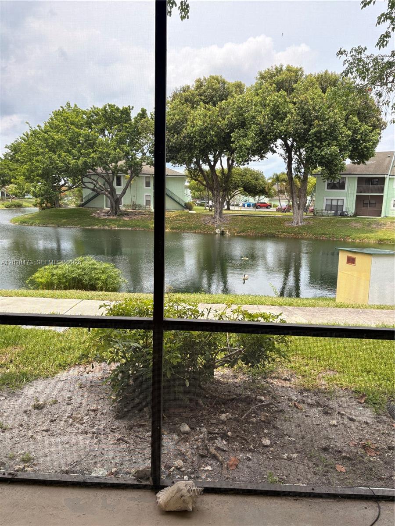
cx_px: 198
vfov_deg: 67.3
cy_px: 263
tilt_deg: -7.5
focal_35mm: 26
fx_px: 396
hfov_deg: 53.1
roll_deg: -0.6
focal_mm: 5.96
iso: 64
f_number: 1.6
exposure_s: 1/1517
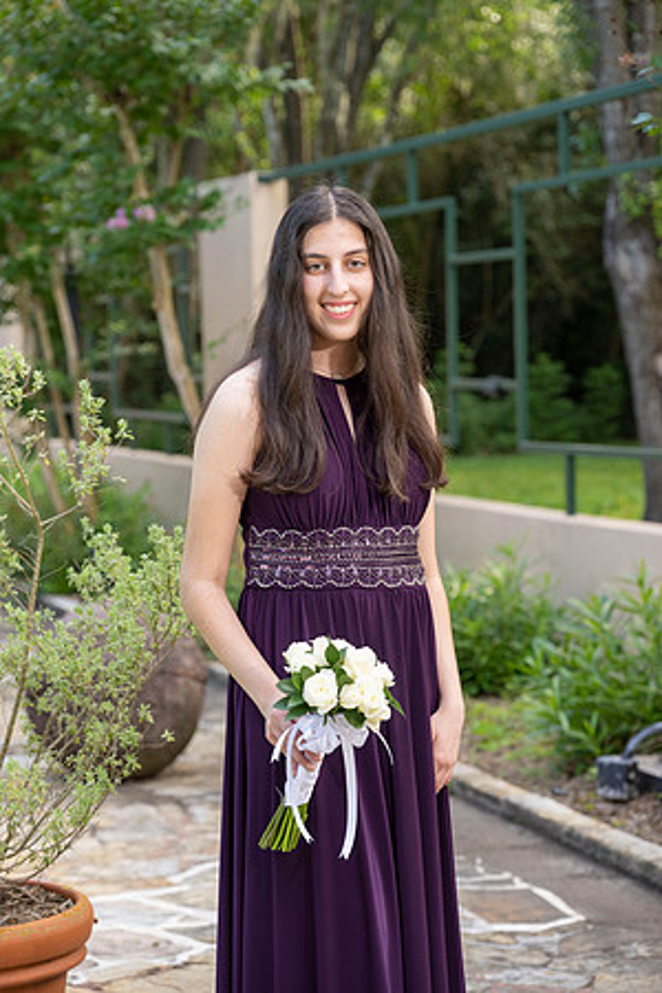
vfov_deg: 22.1
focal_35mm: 92
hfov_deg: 14.9
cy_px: 496
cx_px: 331
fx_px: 2537
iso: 500
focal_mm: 92
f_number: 5
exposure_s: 1/200
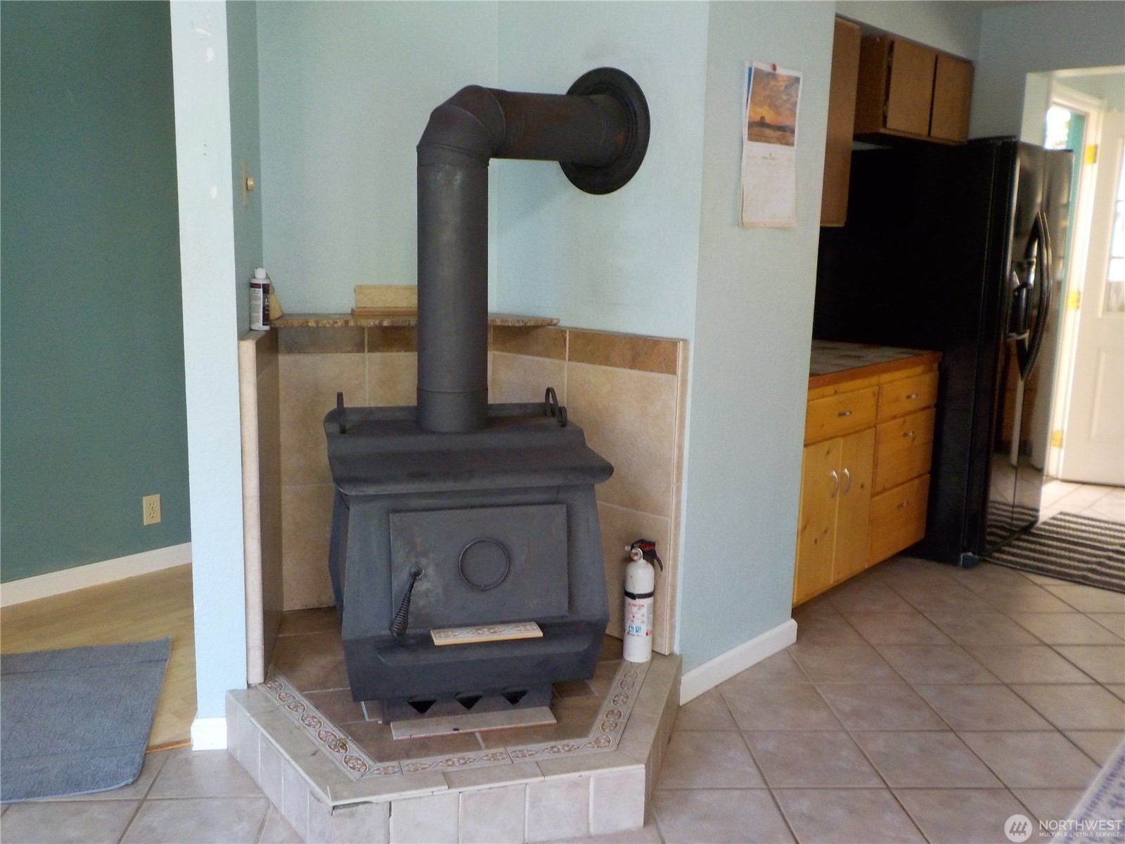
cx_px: 562
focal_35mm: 30
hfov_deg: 60.0
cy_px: 422
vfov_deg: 46.8
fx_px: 975
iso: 280
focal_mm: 4.1
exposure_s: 1/30
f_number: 3.3
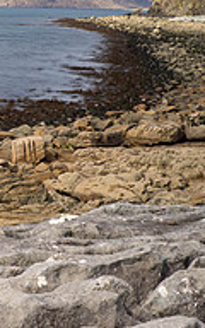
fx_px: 688
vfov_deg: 26.6
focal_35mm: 77
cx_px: -186
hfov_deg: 14.5
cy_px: 95
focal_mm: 12
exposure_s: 6
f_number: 7.1
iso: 200
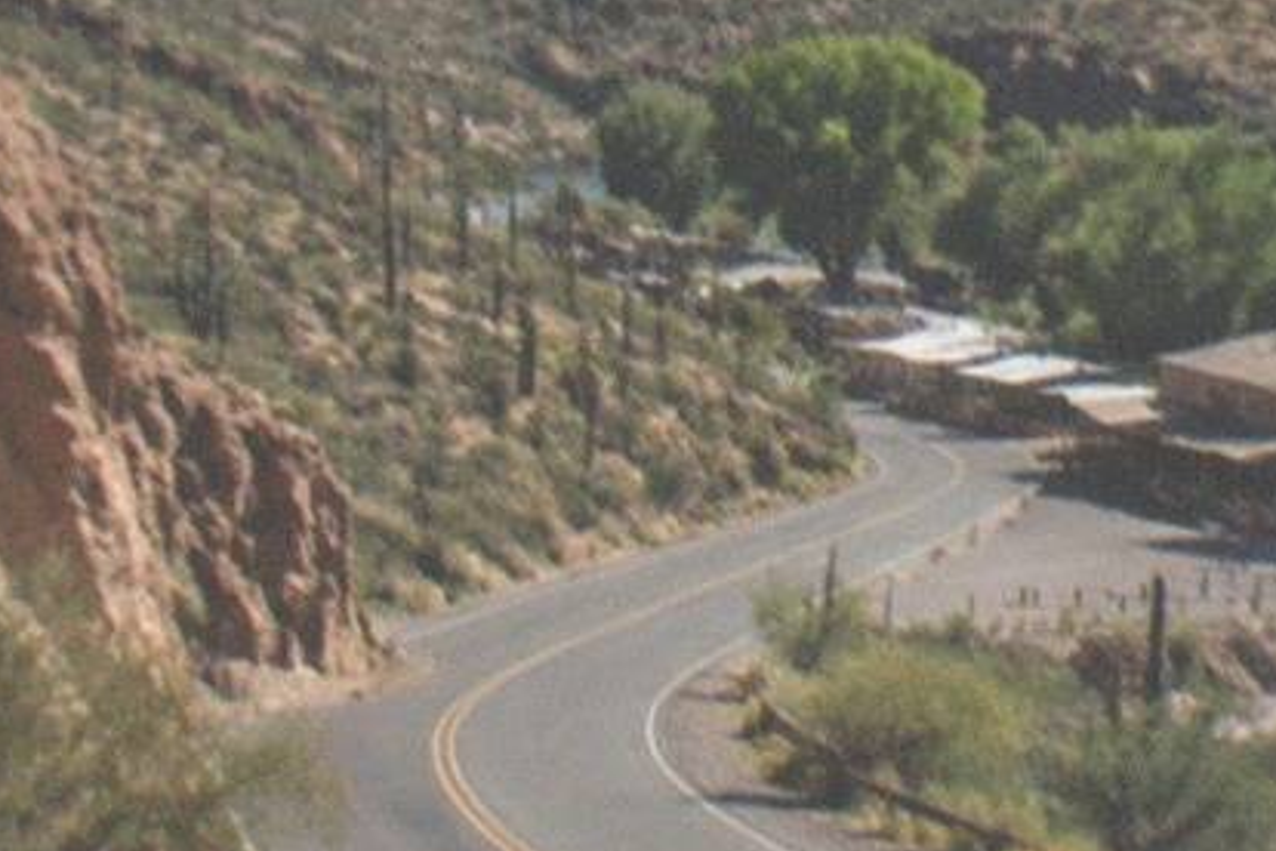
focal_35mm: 116
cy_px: 475
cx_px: 764
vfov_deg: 11.8
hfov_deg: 17.6
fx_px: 4111
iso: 500
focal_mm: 48
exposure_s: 1/800
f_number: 6.3
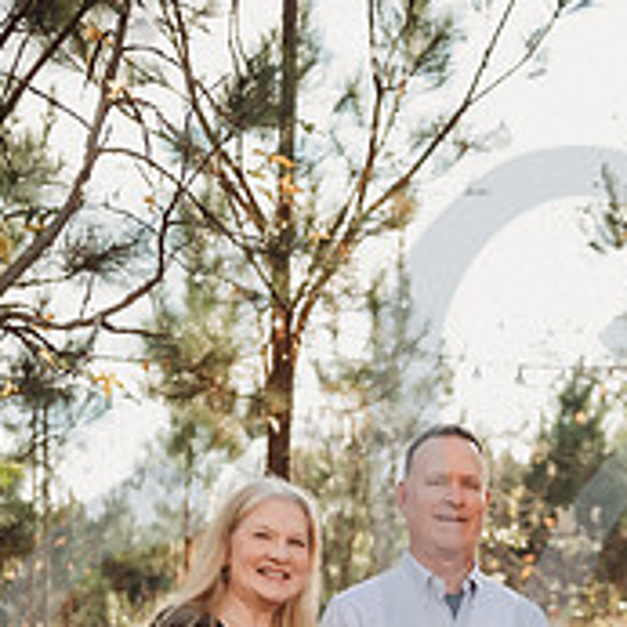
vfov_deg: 17.1
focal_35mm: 97
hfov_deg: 17.8
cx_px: 489
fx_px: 1988
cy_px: 757
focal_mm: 44
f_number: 2.8
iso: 100
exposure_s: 1/250
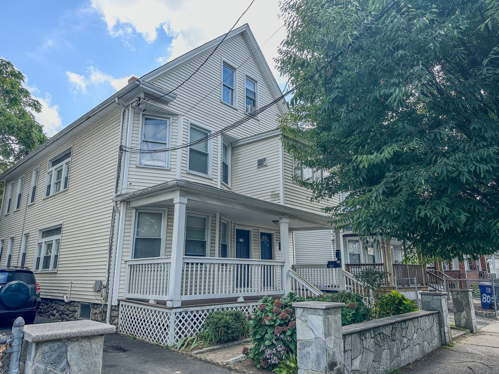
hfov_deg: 71.6
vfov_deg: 56.8
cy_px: 187
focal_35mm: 24
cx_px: 250
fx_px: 346
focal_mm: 6.86
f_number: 1.8
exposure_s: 1/1400
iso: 80
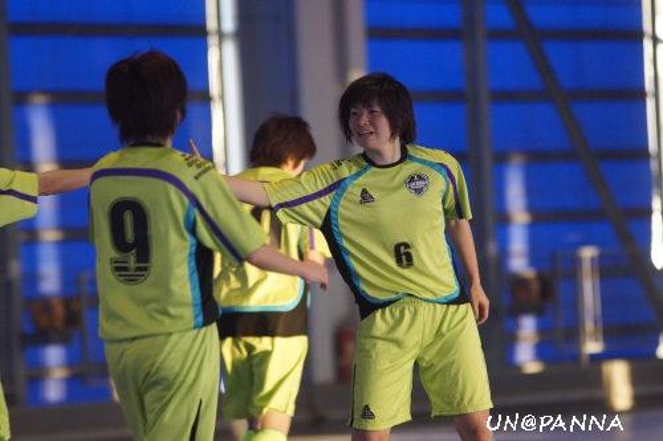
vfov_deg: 4.6
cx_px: 332
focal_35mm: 300
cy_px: 220
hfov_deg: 6.9
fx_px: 5523
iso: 1250
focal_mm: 200
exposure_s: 1/250
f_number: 2.8
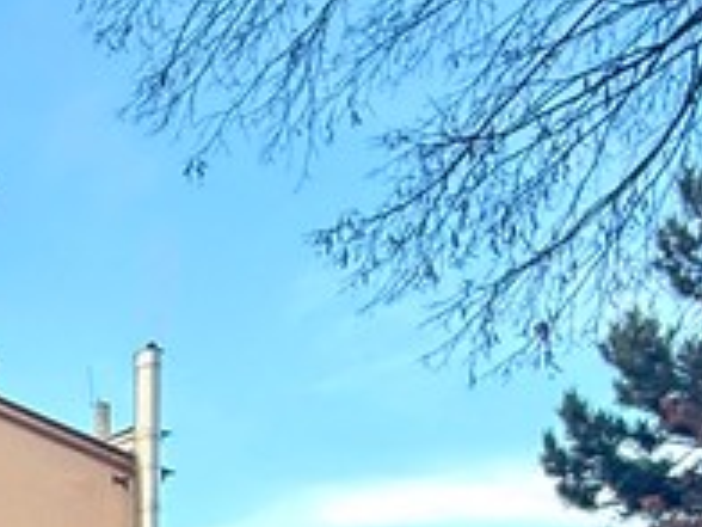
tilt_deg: +0.0
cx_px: -509
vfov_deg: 16.3
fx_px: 1480
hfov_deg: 20.3
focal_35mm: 73
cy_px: 997
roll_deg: -1.2
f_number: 2.2
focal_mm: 2.22
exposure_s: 1/241
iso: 64
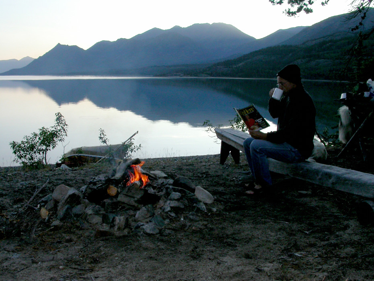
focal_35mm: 38
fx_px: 411
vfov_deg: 37.7
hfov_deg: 49.0
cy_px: 140
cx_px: 187
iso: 100
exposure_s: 1/259
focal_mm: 7.85
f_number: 6
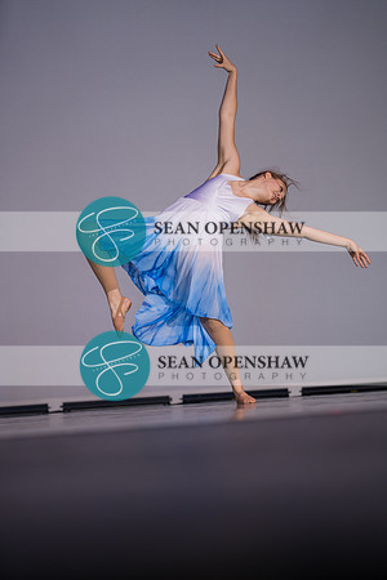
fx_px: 1580
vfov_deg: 20.8
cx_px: 194
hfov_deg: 14.0
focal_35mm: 98
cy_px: 290
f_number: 2.8
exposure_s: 1/500
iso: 400
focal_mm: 98
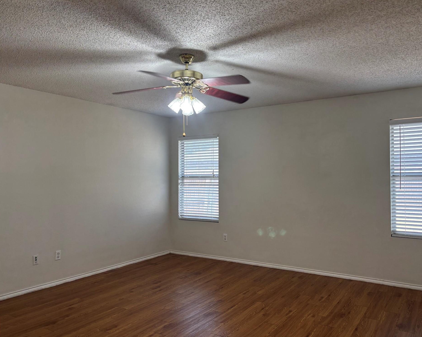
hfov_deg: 62.1
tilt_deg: +0.4
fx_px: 350
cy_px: 165
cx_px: 231
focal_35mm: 28
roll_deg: -0.1
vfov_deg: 51.5
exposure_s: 1/60
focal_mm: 5.96
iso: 100
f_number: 1.6
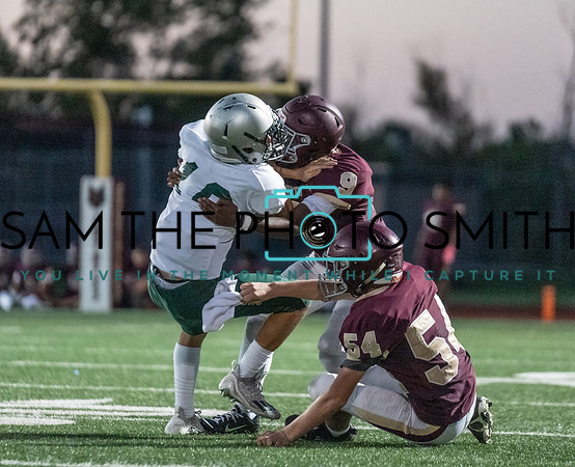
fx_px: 4676
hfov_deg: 7.0
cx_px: 286
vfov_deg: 5.7
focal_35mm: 273
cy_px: 210
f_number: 2.8
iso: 10000
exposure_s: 1/1000
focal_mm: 200
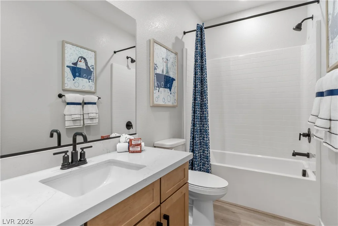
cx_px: 169
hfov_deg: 90.0
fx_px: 169
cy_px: 113
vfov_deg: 67.4
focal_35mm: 18
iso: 200
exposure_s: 1/1.25
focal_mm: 18
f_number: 8
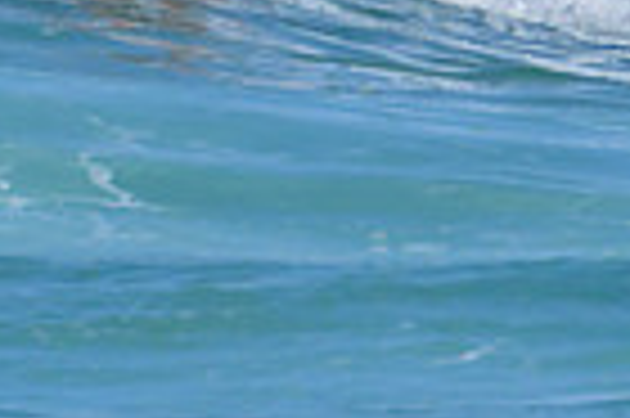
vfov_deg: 0.3
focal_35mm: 4501
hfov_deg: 0.5
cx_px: 109
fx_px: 78675
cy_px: -466
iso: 900
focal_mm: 800
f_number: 11
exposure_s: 1/2000
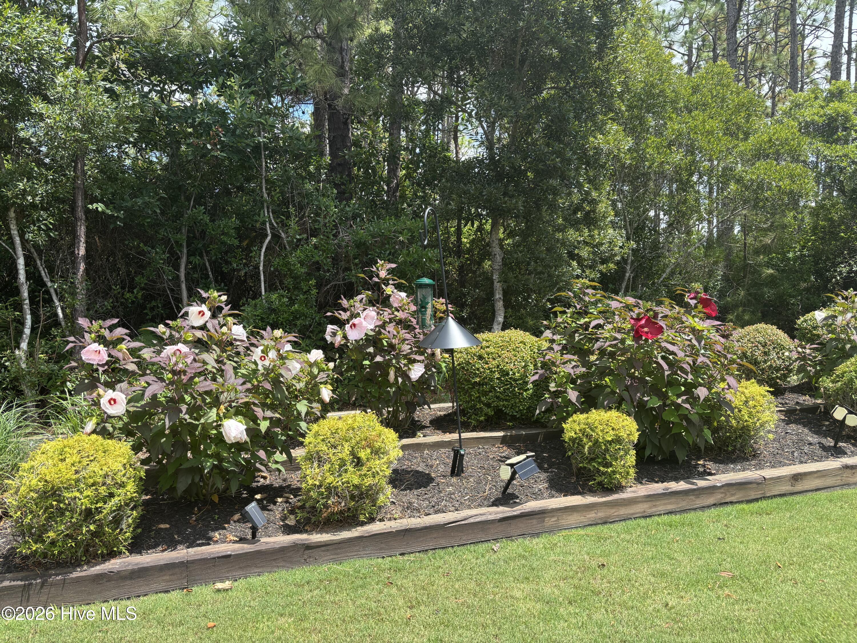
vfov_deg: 53.1
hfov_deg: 67.3
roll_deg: +0.4
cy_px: 322
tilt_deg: -2.9
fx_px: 644
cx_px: 428
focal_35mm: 26
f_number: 1.6
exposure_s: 1/970
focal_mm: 5.96
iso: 50
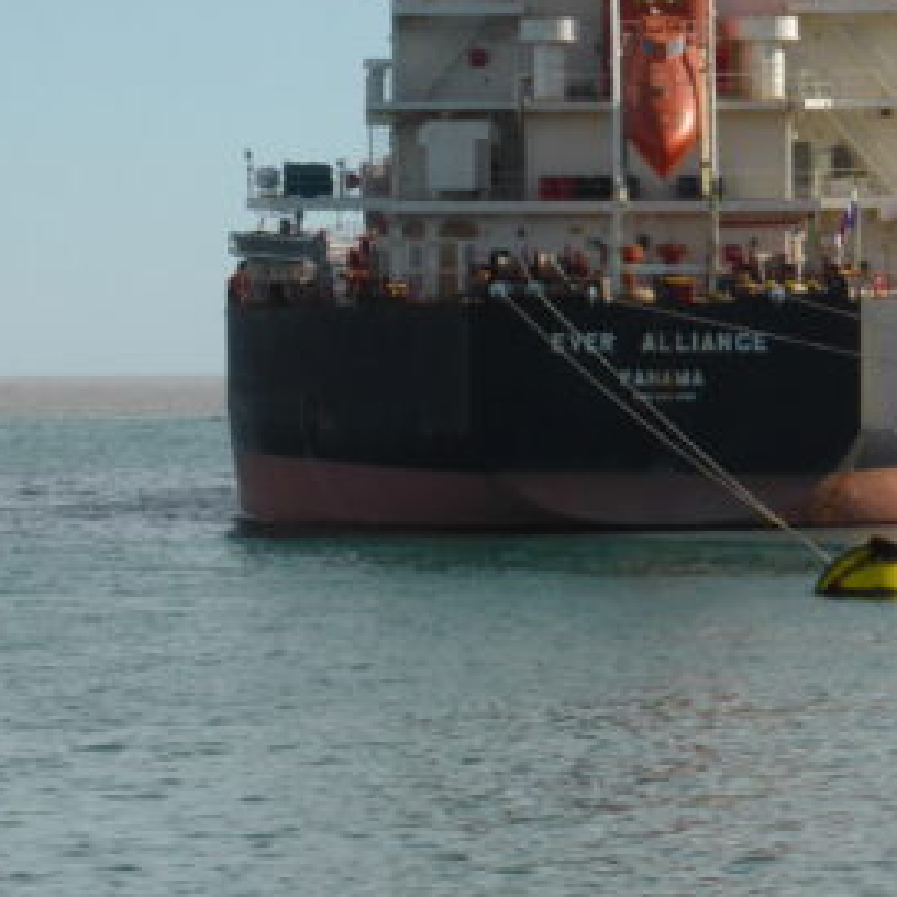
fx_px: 8297
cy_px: 534
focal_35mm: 283
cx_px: 590
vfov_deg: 6.2
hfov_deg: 6.2
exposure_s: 1/640
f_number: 5.2
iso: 100
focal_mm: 15.1
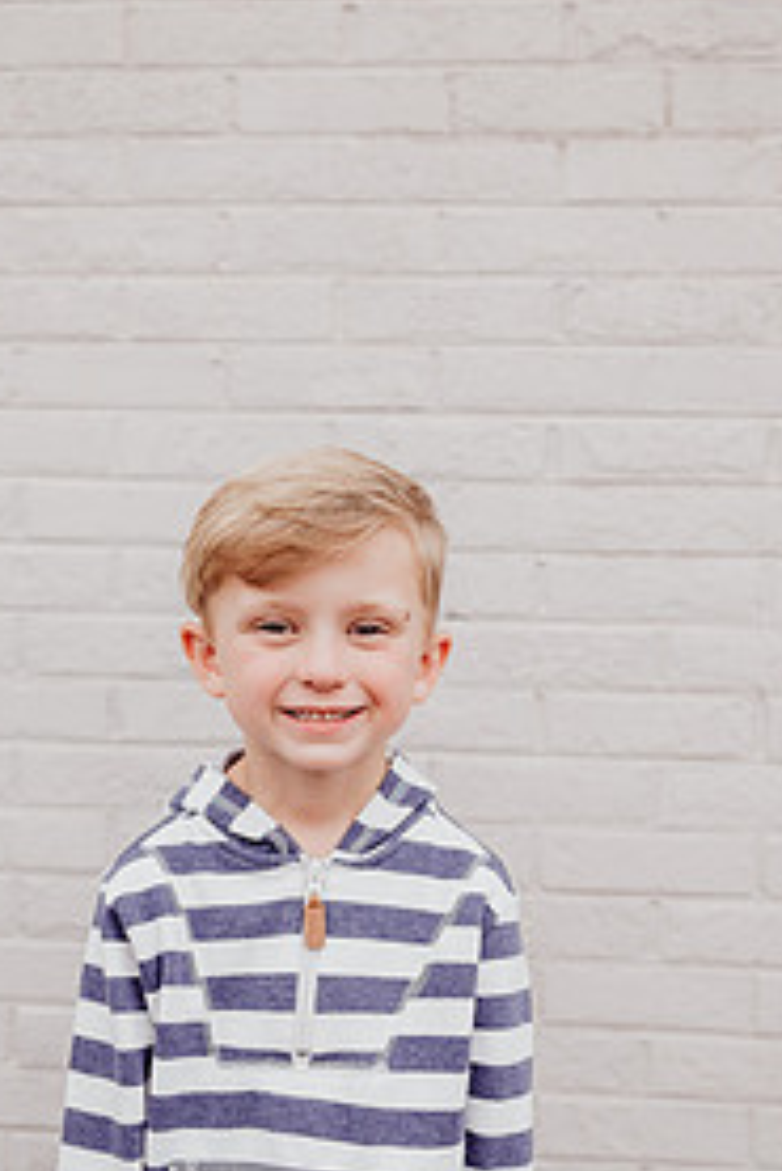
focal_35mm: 39
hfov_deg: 34.2
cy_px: 638
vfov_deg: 49.5
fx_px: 1269
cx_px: 334
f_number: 2.5
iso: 200
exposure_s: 1/200
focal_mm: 24
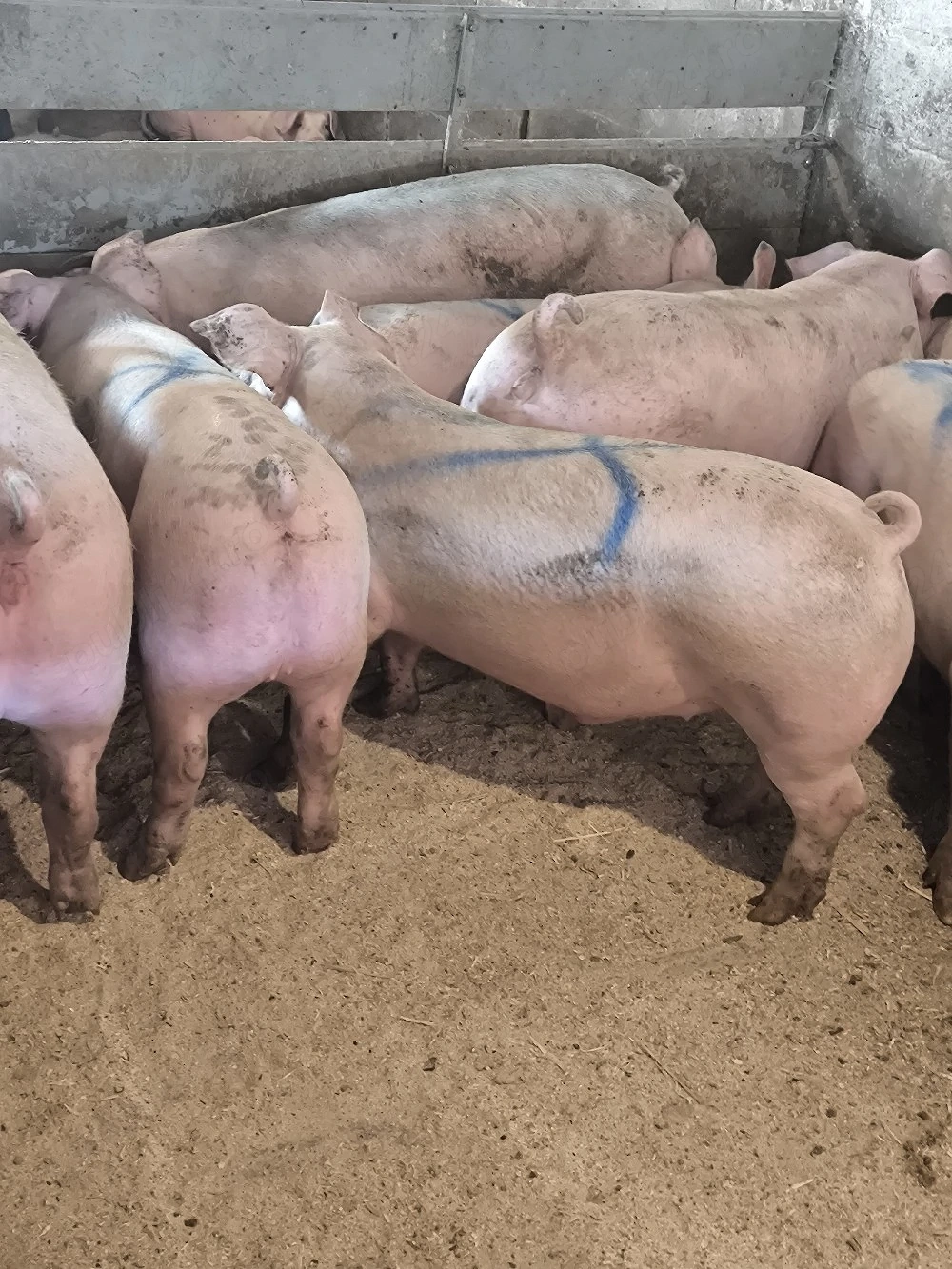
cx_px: 476
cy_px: 634
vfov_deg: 41.2
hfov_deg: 31.5
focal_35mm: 46
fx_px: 1687
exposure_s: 1/25
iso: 1600
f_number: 1.9
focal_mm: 6.92
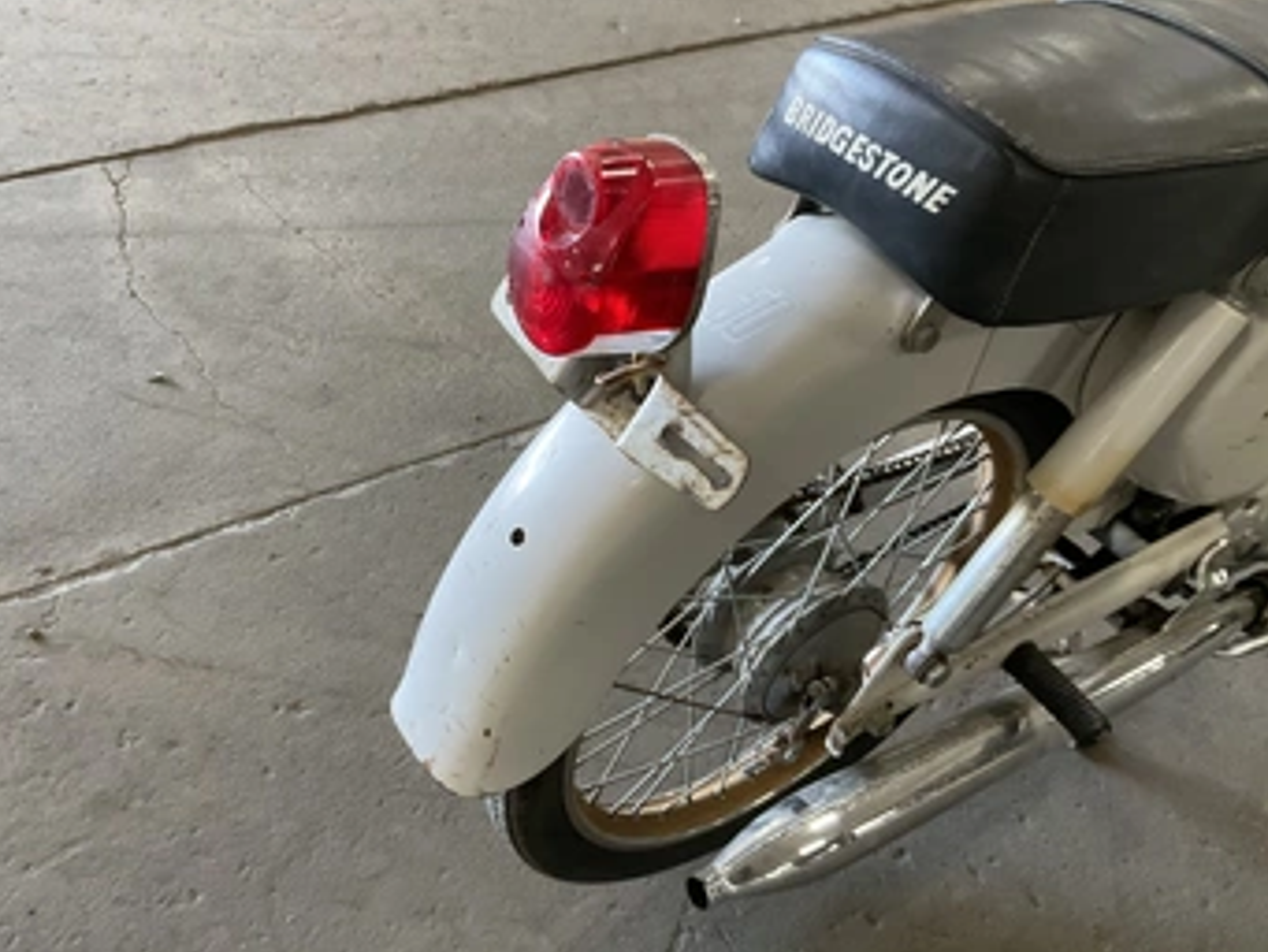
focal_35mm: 34
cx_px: 558
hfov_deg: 53.8
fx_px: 1246
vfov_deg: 41.8
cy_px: 502
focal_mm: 3
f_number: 1.8
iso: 125
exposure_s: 1/60
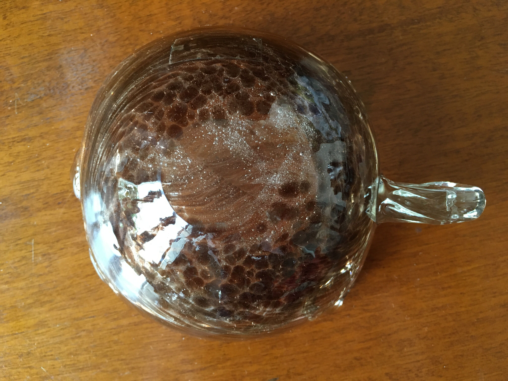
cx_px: 254
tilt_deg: -88.1
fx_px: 426
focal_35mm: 29
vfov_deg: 48.2
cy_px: 190
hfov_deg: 61.7
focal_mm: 4.15
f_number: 2.2
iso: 200
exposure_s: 1/33
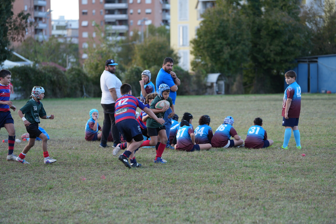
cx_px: 168
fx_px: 1475
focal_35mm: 158
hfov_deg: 13.0
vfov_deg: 8.7
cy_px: 112
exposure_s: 1/320
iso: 320
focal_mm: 158
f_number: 3.5
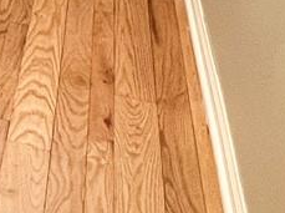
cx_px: -256
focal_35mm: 91
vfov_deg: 14.2
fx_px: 748
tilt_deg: -15.8
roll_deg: -0.2
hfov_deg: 17.0
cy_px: -174
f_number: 1.8
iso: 200
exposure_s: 1/60
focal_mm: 1.57
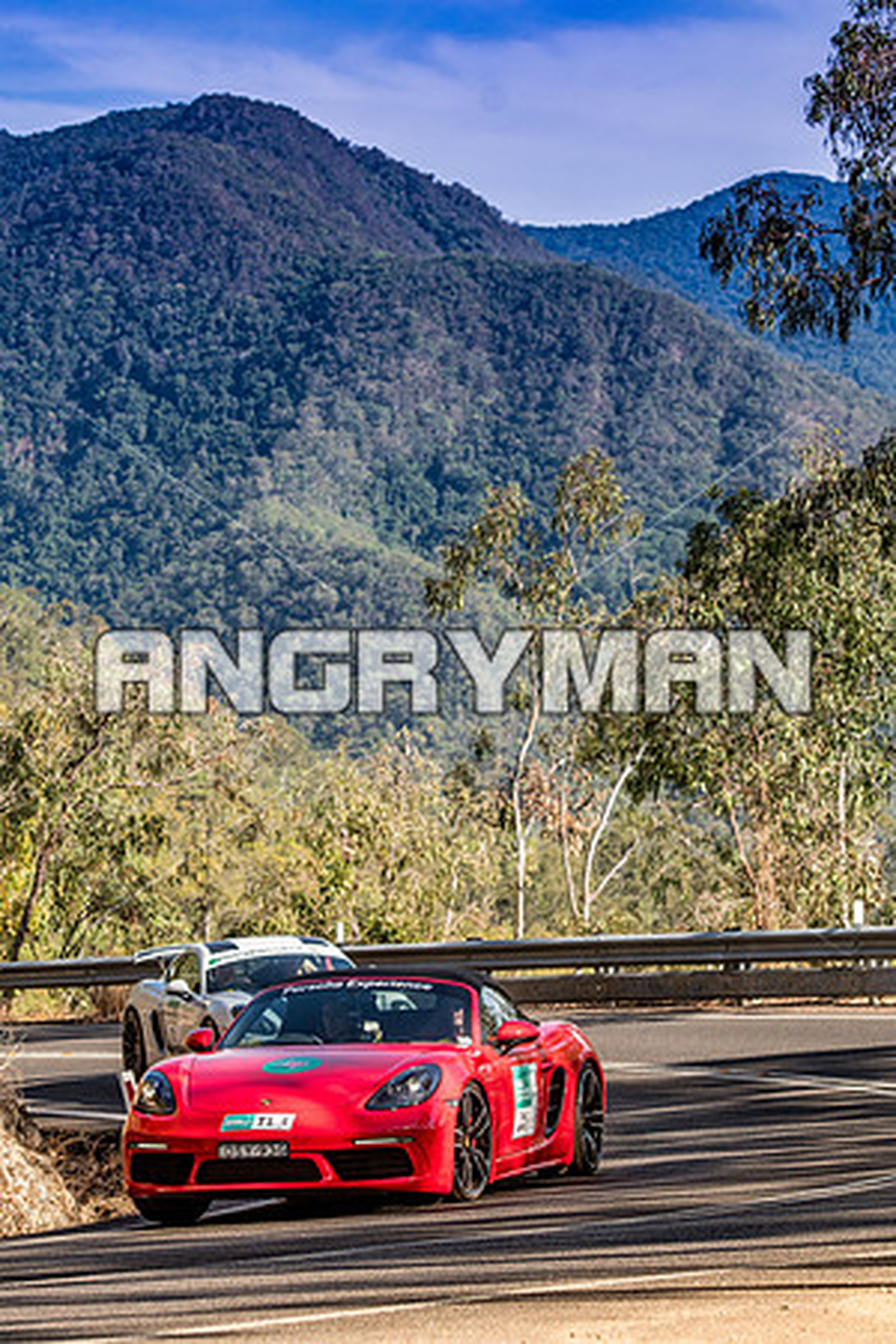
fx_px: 5152
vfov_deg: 14.9
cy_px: 672
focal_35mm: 138
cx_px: 448
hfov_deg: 9.9
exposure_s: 1/2500
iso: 250
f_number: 5
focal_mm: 92
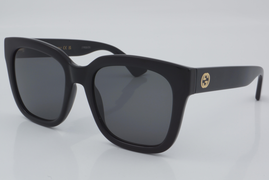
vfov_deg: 18.2
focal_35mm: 75
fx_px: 560
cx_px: 134
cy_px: 90
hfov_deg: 27.0
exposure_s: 1/4
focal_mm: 50
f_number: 32
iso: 100
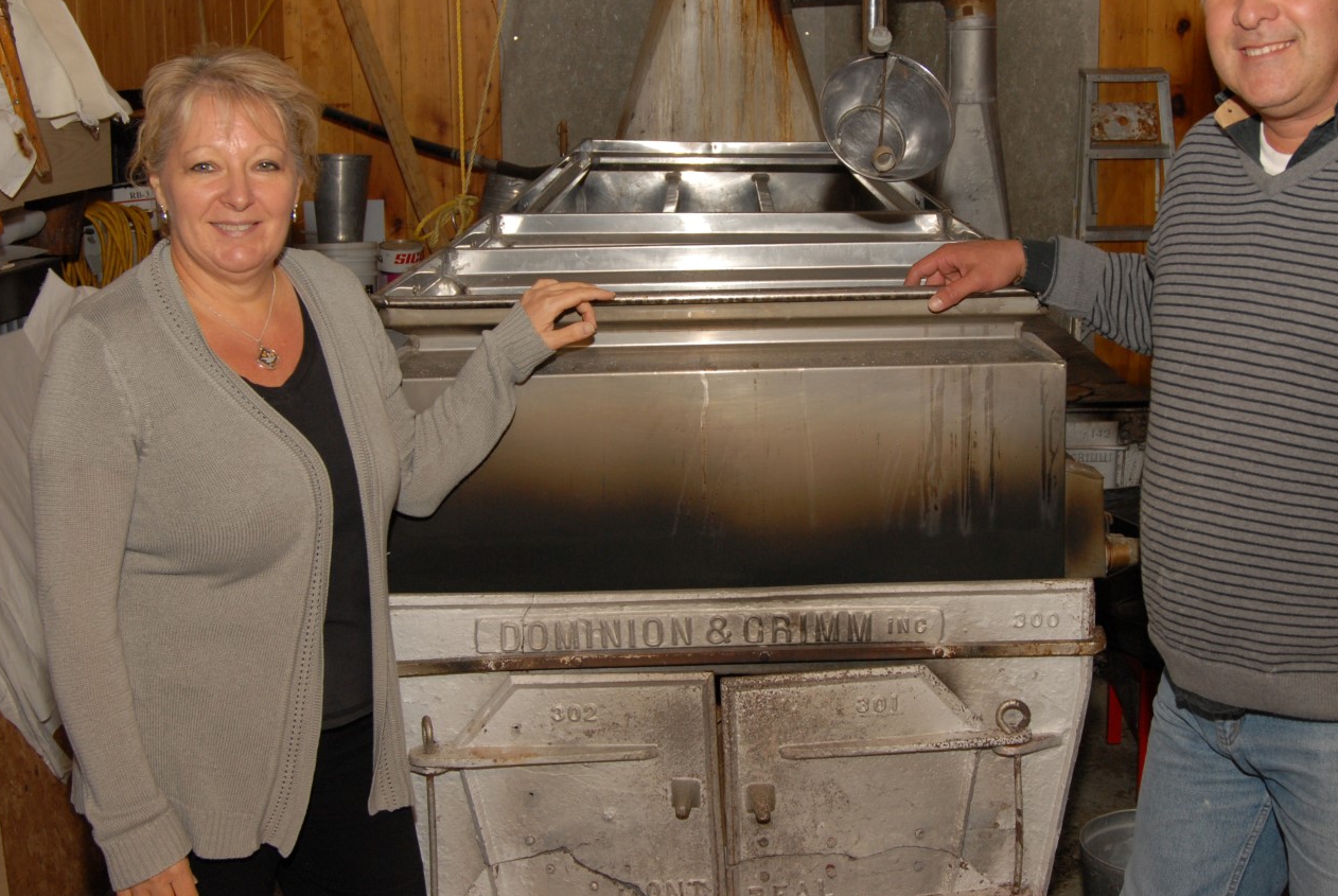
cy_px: 358
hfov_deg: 42.5
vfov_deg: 29.3
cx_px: 793
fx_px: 1712
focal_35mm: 46
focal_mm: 24
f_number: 5.6
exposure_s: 1/160
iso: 320
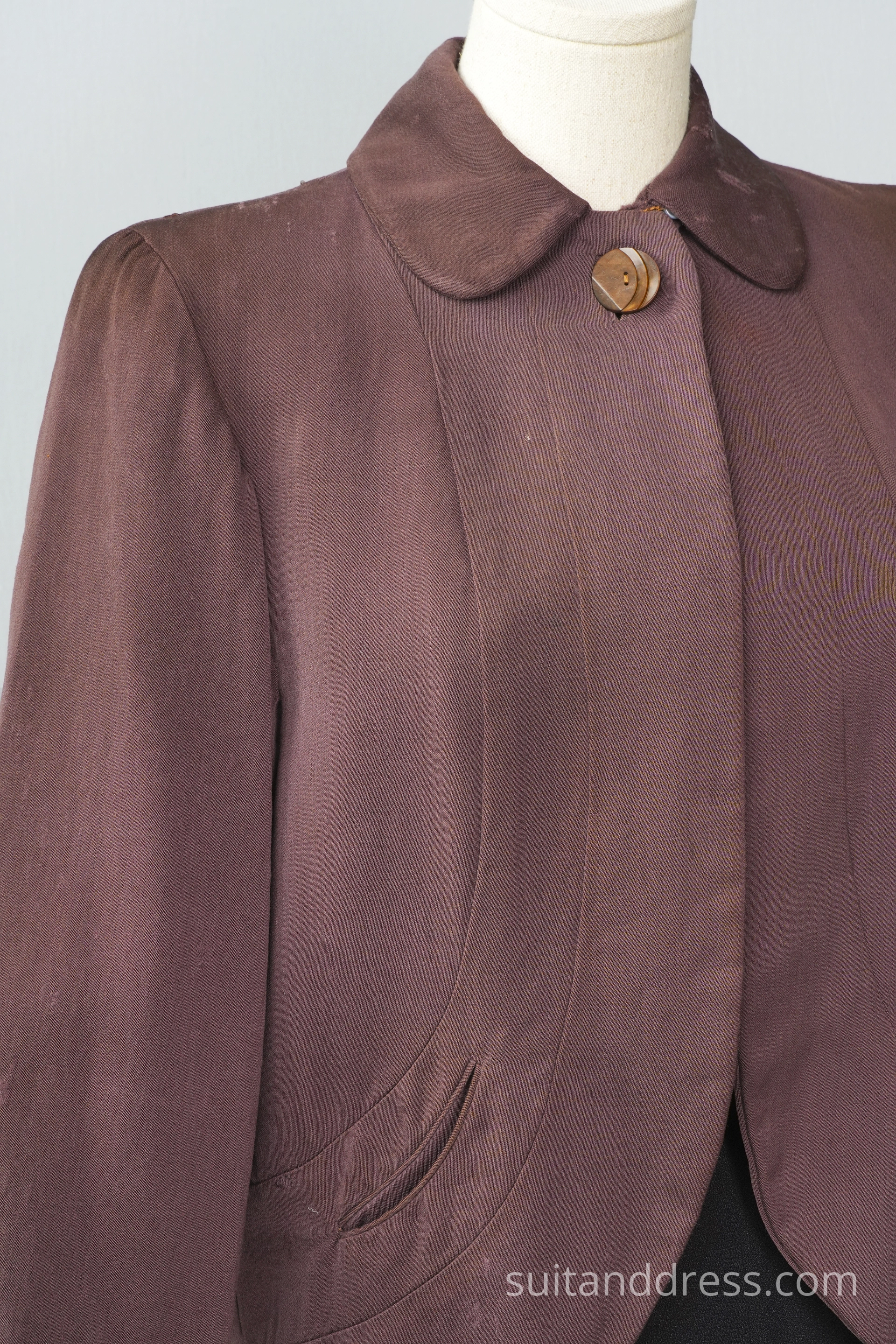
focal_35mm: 106
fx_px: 3976
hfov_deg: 12.9
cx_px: 448
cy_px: 672
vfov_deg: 19.2
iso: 400
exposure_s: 1/25
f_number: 8
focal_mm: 71
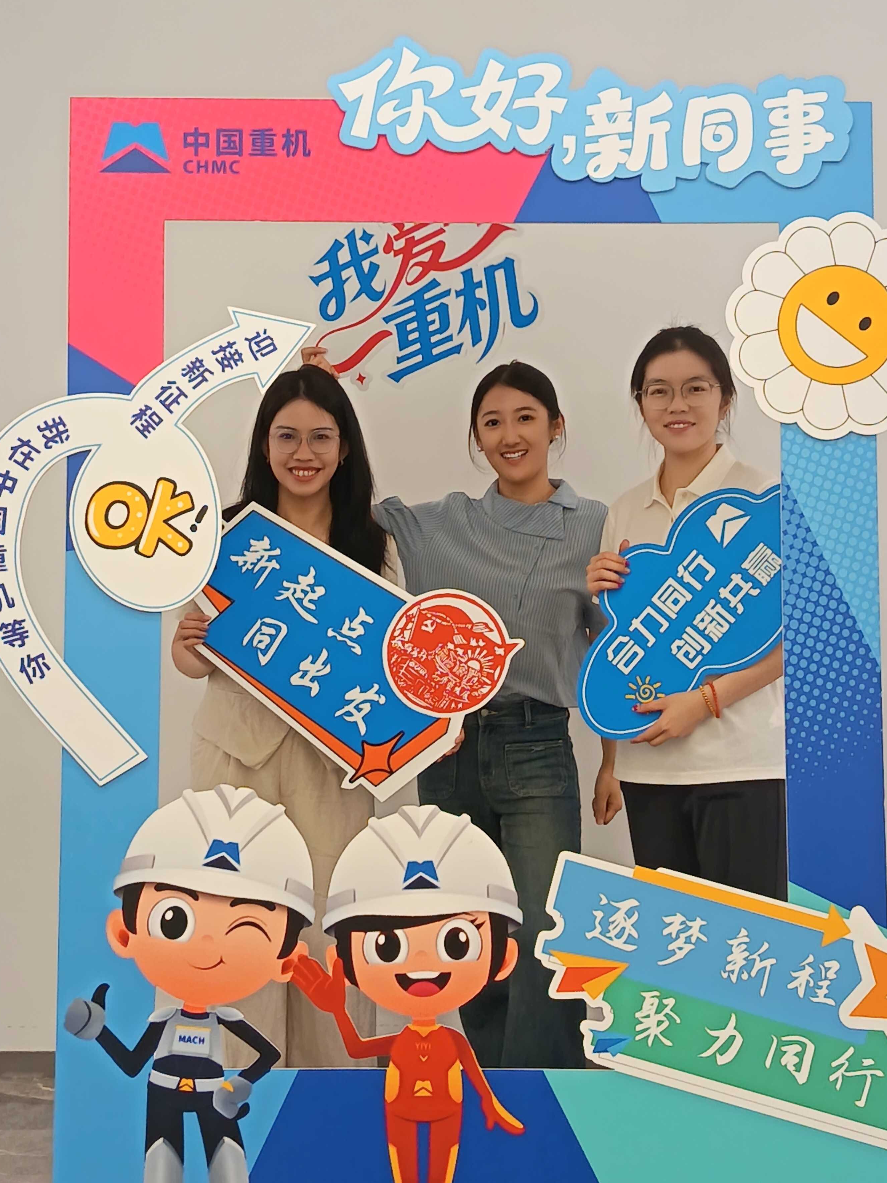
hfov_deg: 27.0
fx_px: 1845
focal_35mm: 54
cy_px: 577
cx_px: 457
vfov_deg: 35.5
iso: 1626
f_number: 1.75
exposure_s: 1/33.3
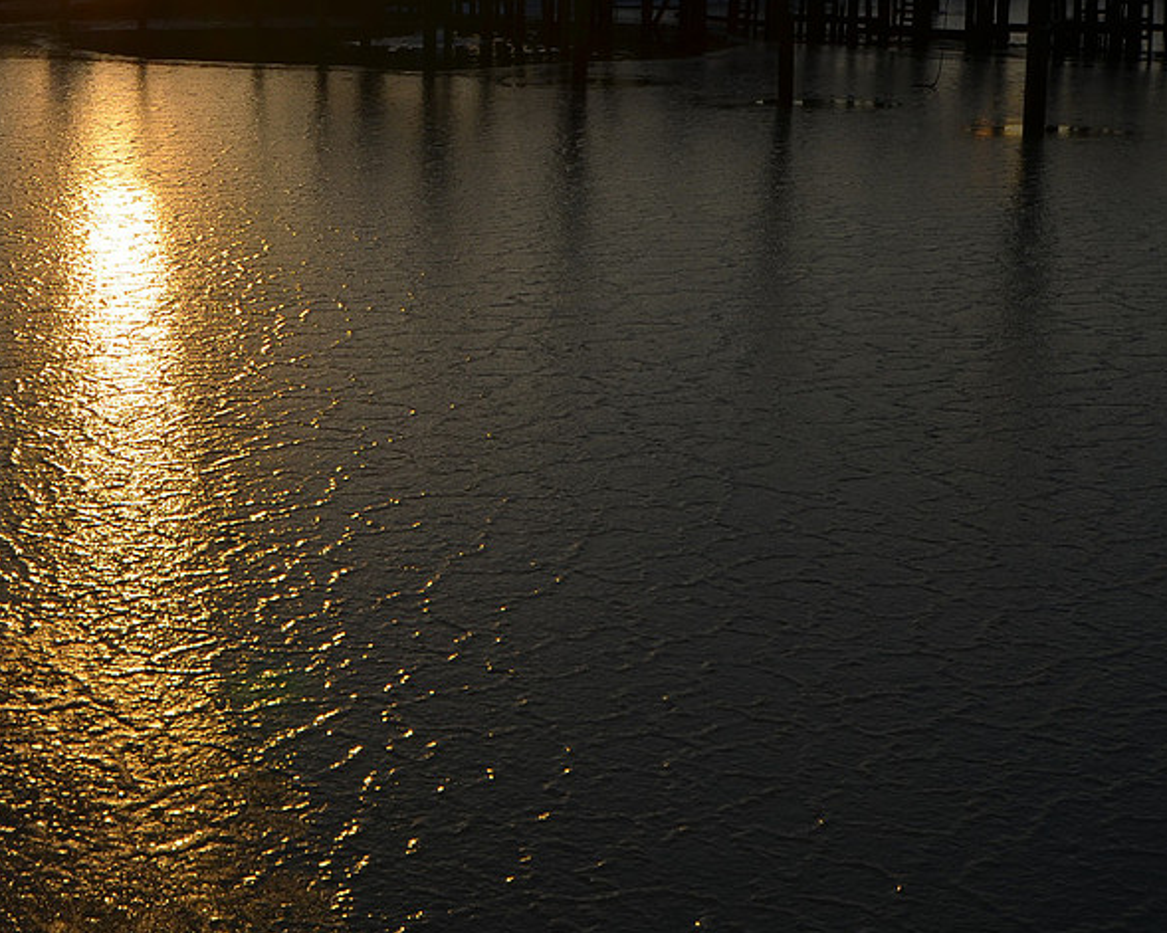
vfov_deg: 24.0
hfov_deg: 29.1
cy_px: 245
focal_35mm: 63
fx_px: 2176
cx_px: 174
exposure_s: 1/500
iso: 100
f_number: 10
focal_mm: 24
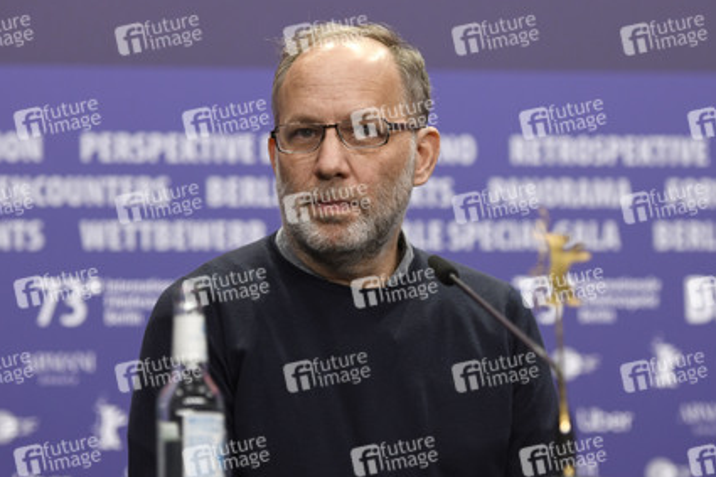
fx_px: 2445
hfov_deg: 16.7
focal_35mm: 123
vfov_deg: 11.1
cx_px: 350
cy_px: 246
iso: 1000
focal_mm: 116
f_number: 3.2
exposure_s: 1/250
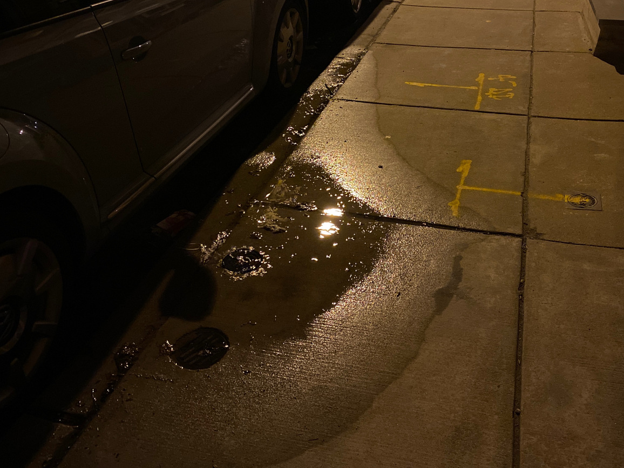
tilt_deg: -26.9
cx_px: 376
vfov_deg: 39.1
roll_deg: -1.7
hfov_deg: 51.0
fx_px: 649
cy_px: 145
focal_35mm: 36
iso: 1000
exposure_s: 1/15
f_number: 1.8
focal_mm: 4.25
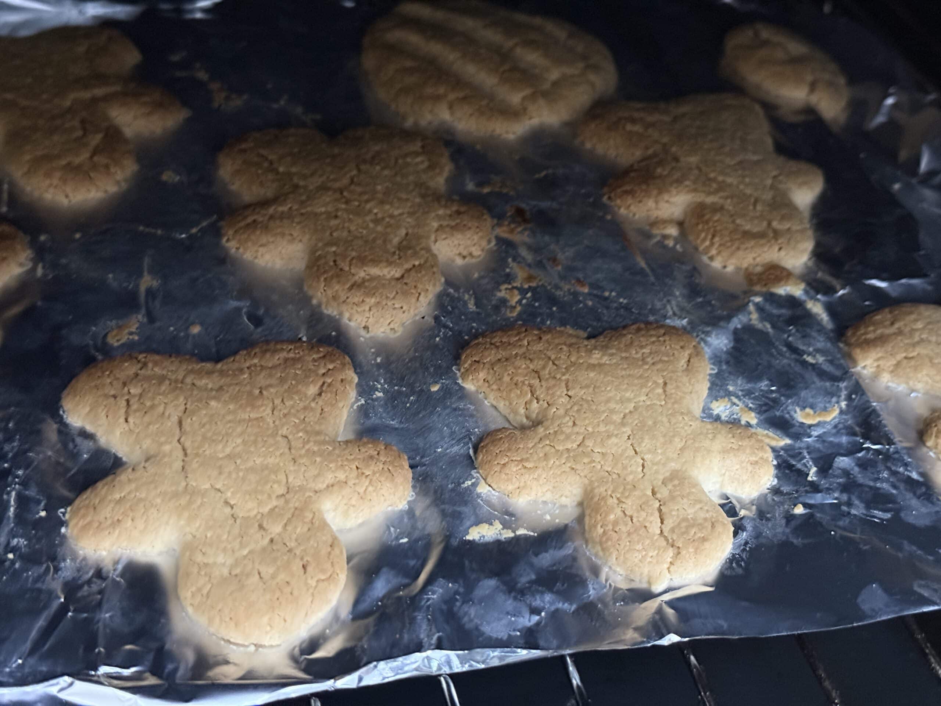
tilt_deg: -39.8
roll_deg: -9.1
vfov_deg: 30.3
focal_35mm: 48
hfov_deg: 39.7
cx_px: 470
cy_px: 353
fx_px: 1305
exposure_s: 1/25
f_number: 1.78
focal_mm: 6.76
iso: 640
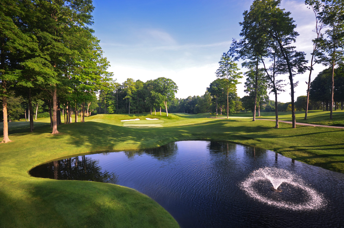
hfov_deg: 92.6
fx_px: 164
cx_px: 172
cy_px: 114
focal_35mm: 17
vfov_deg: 69.4
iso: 400
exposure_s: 1/100
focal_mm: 11.5
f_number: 5
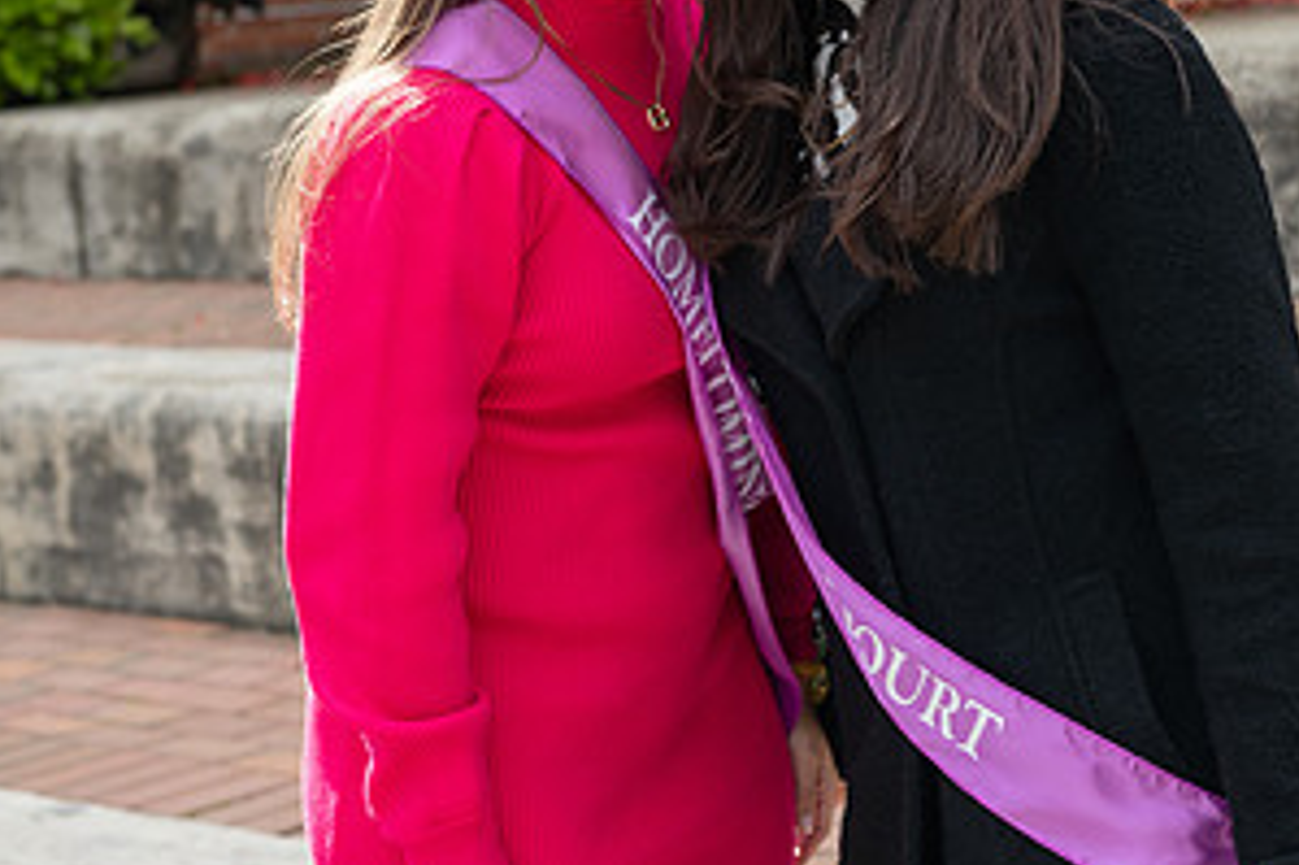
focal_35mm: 101
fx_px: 3642
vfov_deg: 13.5
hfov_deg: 20.2
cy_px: 137
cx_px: 760
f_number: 4
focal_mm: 52
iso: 100
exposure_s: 1/400
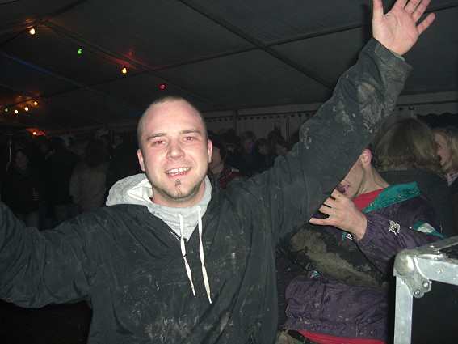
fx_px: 503
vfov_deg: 37.7
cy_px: 172
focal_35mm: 38
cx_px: 229
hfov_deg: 49.0
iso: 200
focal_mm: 7.9
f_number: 2.8
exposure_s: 1/60
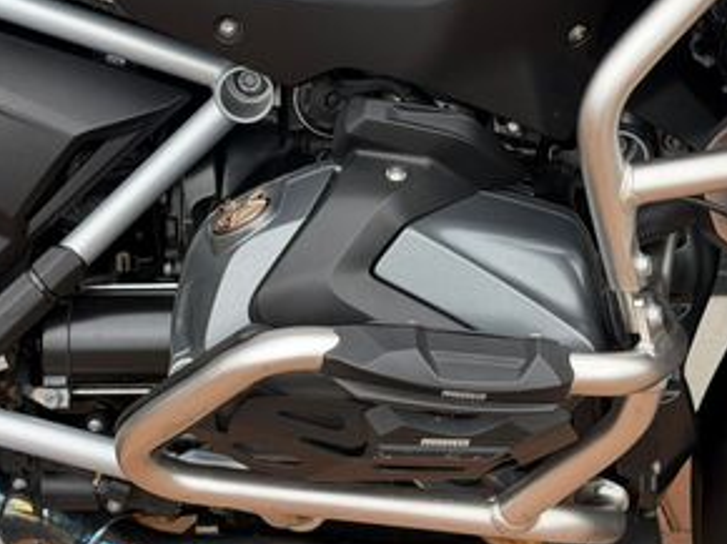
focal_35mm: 106
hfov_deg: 18.5
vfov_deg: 13.9
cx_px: 293
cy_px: 93
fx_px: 2224
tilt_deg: -25.9
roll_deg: +0.8
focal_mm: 6.76
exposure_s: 1/951
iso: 64
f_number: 1.78
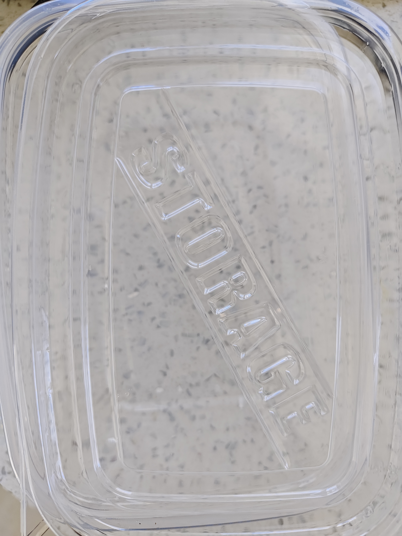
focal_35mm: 23
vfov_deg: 73.9
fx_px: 356
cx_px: 201
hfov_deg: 58.9
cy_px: 268
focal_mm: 5.56
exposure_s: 1/100
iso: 158
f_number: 1.88
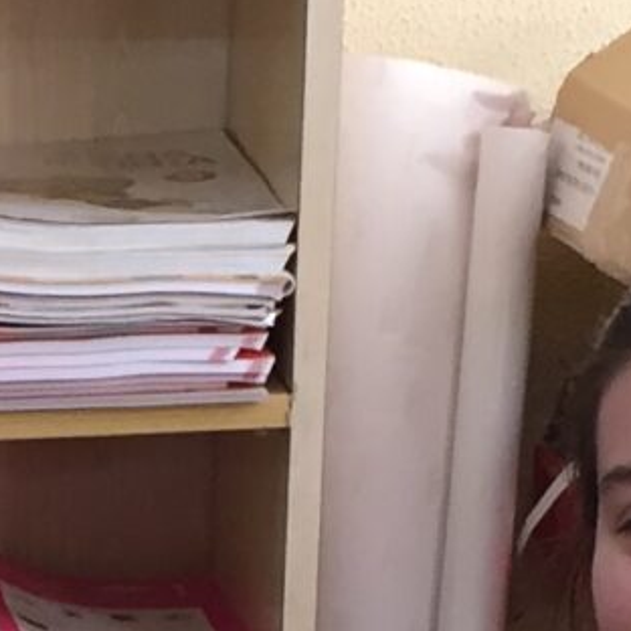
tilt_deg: -19.7
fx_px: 4331
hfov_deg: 8.2
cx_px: -136
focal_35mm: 210
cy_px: 1056
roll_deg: -0.3
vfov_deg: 8.1
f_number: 2.2
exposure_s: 1/33
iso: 80
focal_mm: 4.15
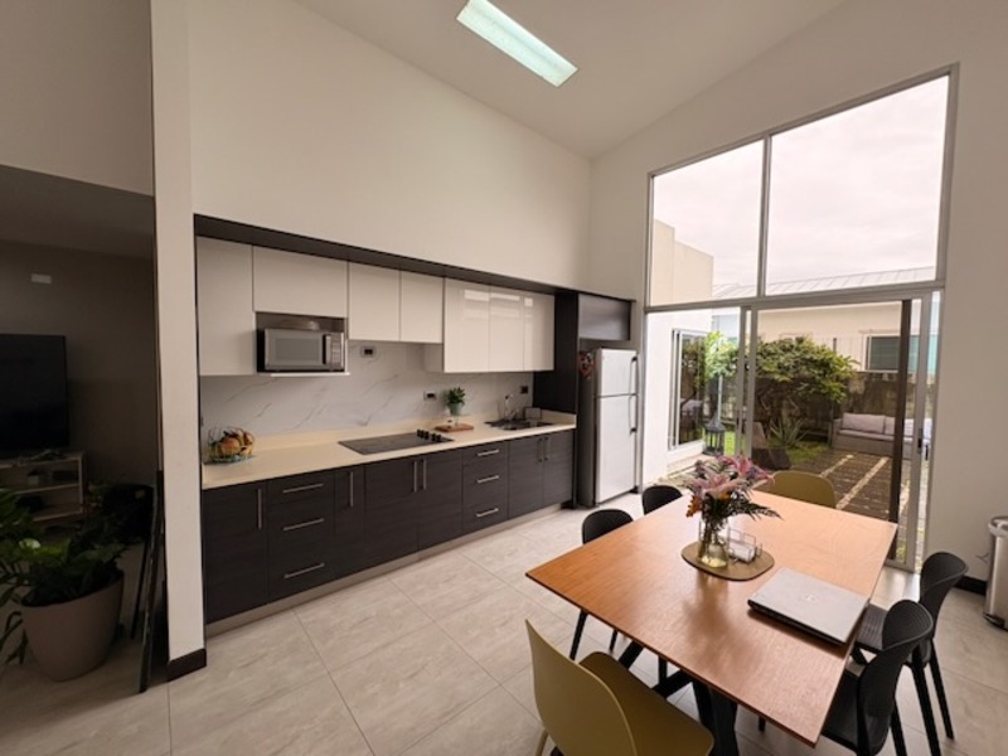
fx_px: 408
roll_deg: -0.1
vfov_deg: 85.7
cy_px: 378
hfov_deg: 102.1
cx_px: 504
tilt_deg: -2.7
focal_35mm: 14
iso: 64
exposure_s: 1/140
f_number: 2.2
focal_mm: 2.22
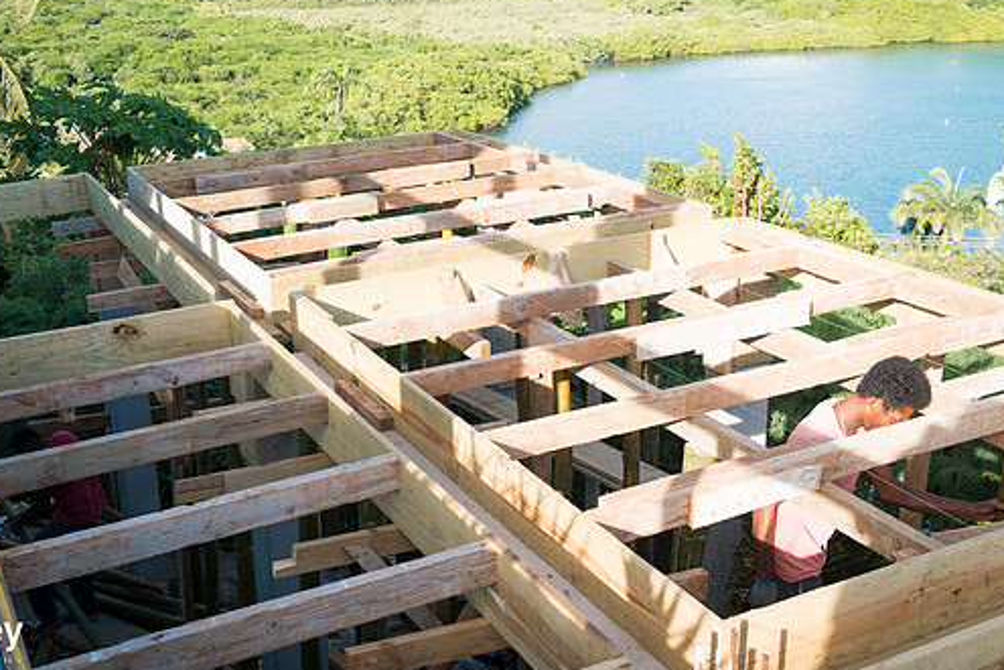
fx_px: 1143
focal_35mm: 41
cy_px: 297
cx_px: 430
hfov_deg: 47.3
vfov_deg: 32.6
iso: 64
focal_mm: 35
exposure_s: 1/125
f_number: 6.3
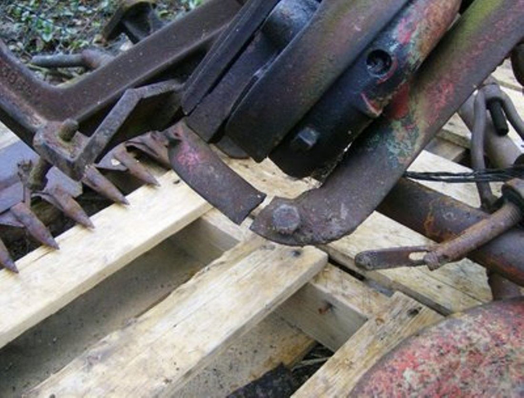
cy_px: 199
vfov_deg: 40.0
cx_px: 262
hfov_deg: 51.1
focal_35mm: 36
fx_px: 548
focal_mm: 6
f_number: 2.8
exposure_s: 1/161
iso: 100
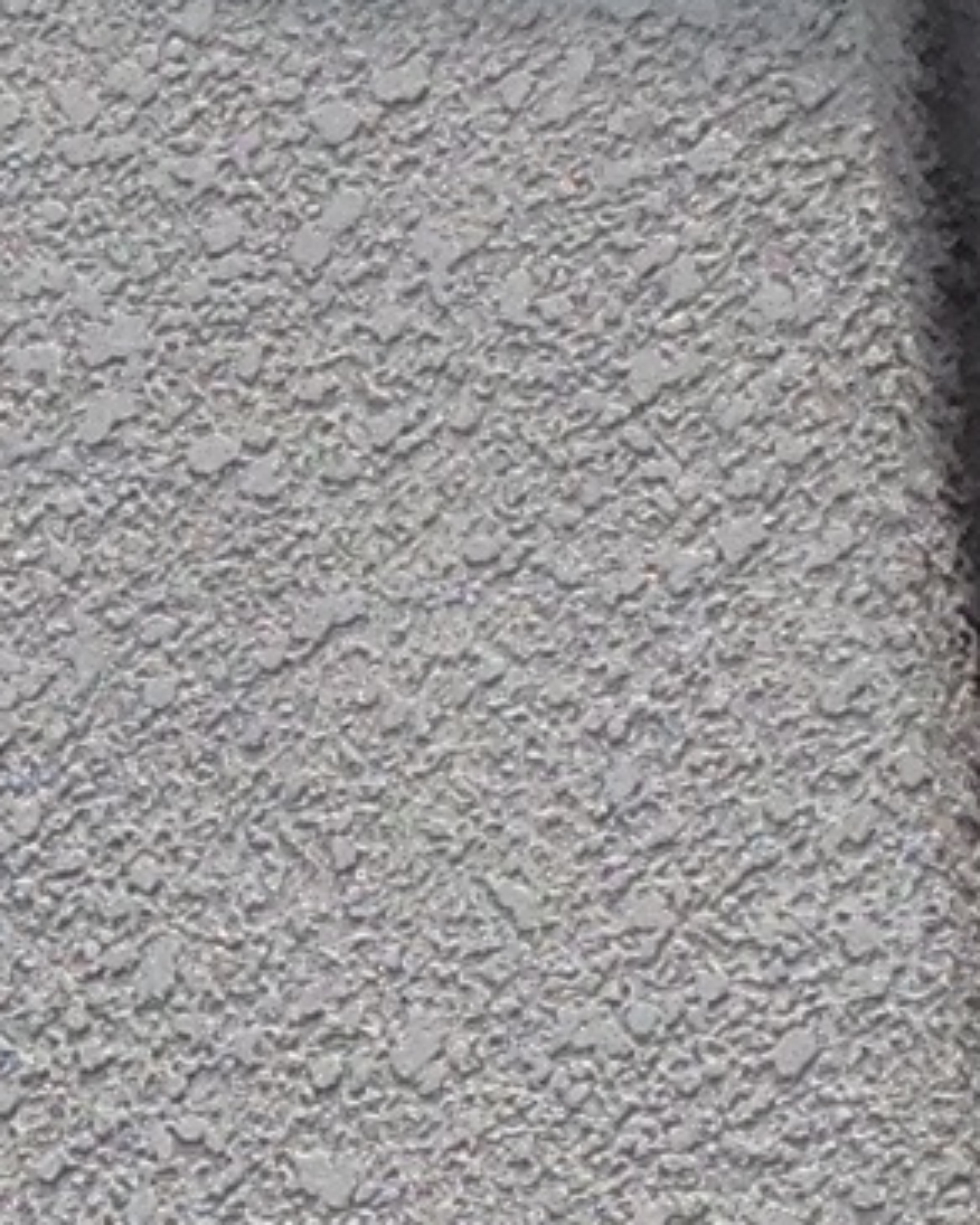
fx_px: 10442
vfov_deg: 6.7
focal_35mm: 288
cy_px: 859
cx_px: -644
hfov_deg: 5.3
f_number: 2.4
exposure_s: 1/1595
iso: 50
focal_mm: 4.12
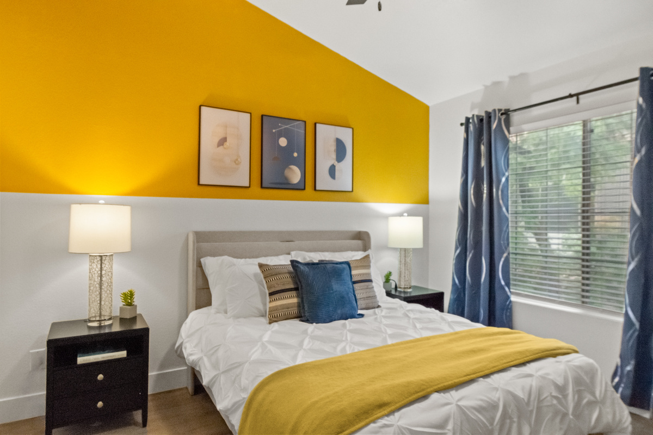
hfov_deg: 81.2
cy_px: 218
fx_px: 381
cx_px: 326
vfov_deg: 59.5
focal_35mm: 21
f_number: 10
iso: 6400
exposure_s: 1/30
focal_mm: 14
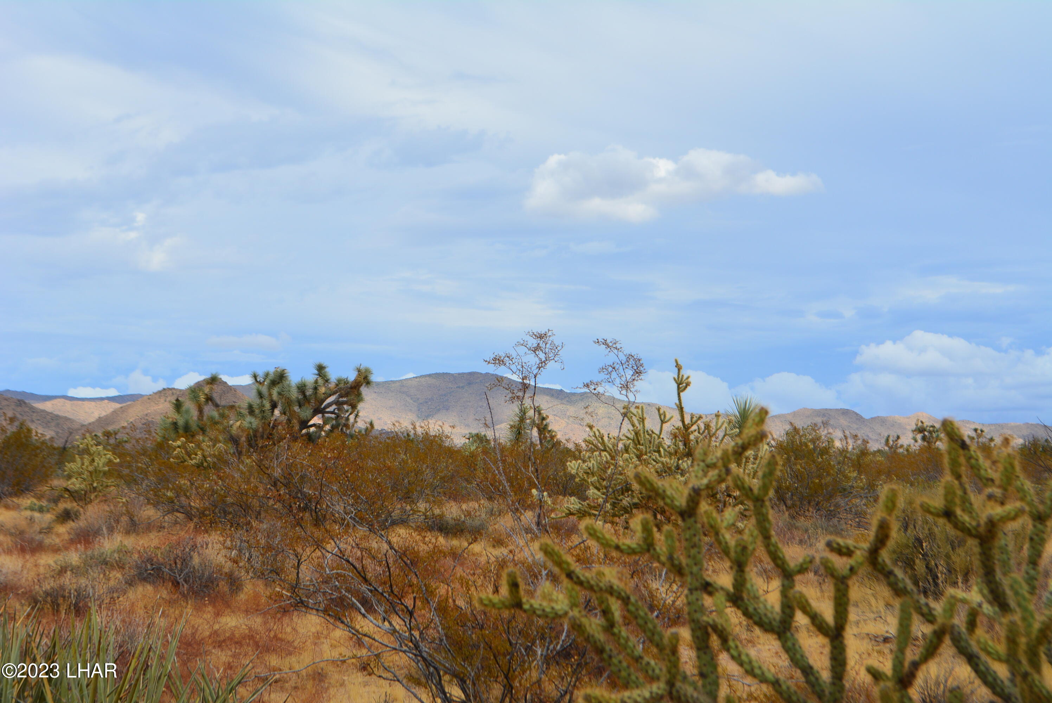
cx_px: 526
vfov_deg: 16.6
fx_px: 2413
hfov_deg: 24.6
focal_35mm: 82
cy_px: 352
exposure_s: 1/400
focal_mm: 55
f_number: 11
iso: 200
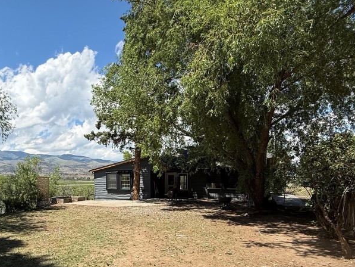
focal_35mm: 24
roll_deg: +0.0
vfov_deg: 55.0
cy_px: 188
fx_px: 246
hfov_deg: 66.9
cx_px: 87
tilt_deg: -2.7
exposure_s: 1/1795
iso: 50
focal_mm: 2.22
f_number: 2.2
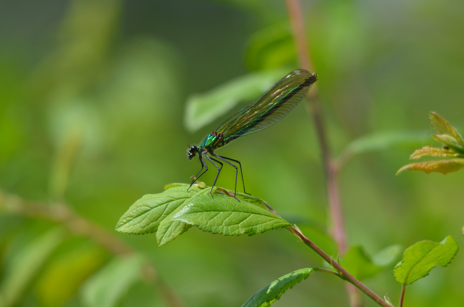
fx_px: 9646
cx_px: 232
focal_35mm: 750
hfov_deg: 2.8
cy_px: 154
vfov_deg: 1.8
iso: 200
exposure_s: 1/800
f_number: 6.3
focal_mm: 500
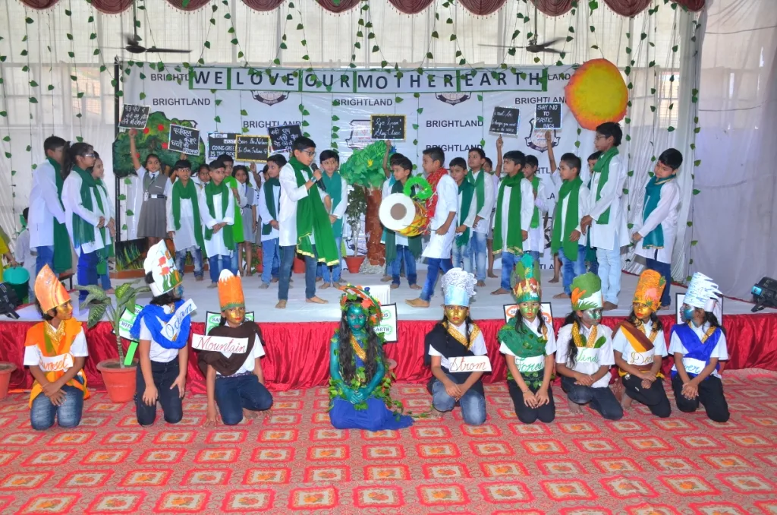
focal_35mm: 33
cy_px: 258
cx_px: 388
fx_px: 711
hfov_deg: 57.3
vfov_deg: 39.8
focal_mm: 22
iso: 400
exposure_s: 1/125
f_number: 5.6
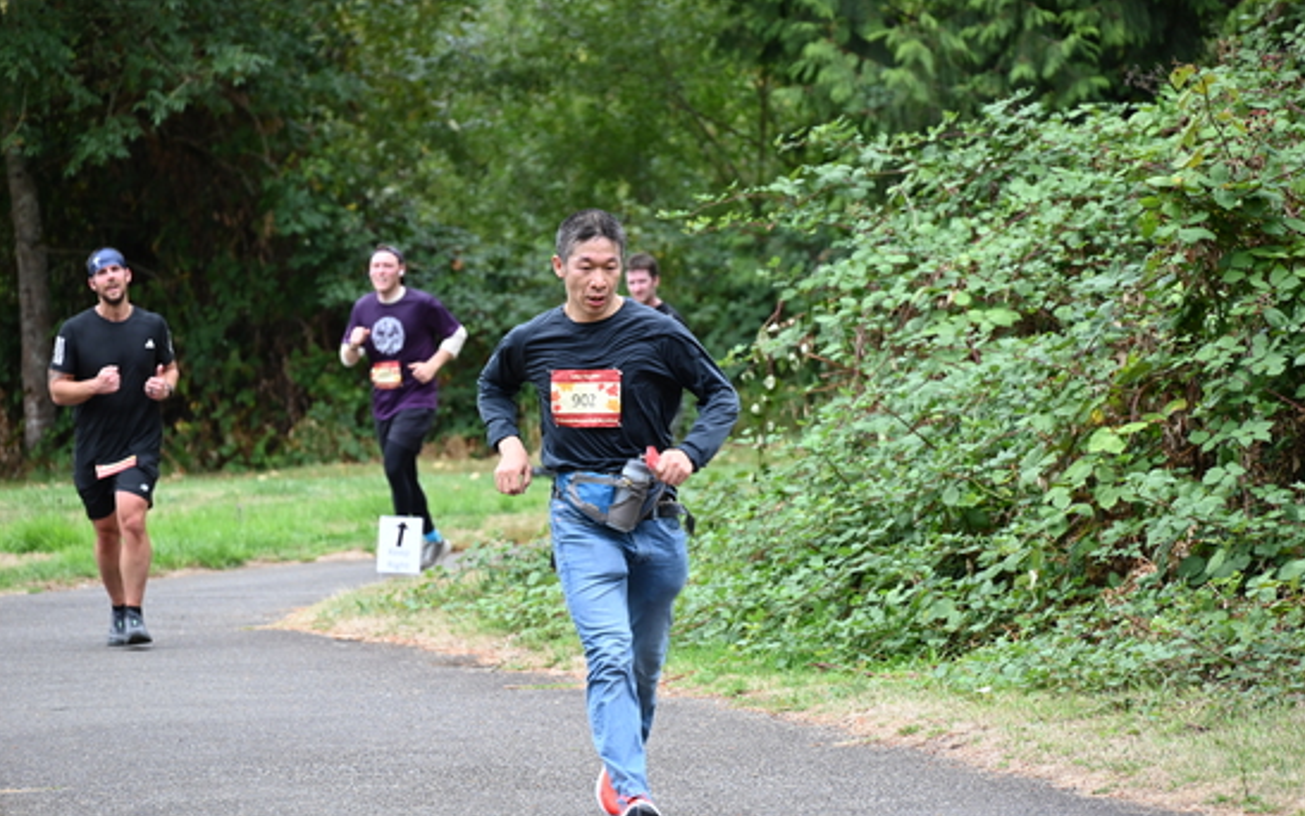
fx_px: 7292
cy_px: 431
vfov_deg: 6.4
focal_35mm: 205
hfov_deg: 10.2
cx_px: 654
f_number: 6.3
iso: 560
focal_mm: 200
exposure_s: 1/250
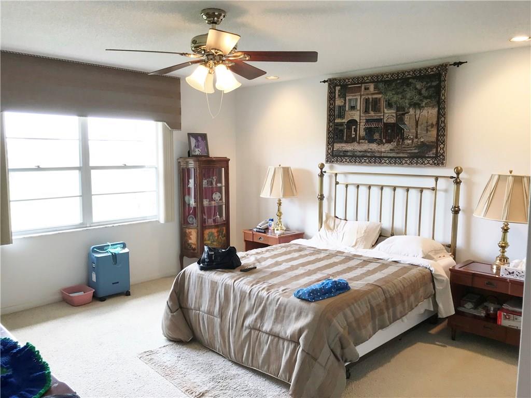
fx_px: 430
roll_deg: +0.1
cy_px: 199
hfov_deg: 63.4
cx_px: 266
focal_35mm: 28
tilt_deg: -6.5
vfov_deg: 49.7
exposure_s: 1/60
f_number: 1.8
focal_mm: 3.99
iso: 25
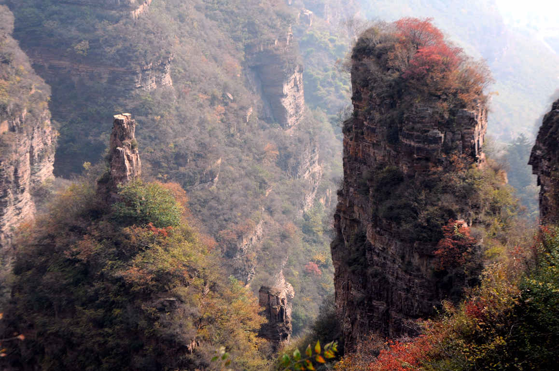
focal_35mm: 105
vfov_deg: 13.0
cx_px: 280
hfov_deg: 19.5
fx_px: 1628
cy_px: 186
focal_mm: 70
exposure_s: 1/250
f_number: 8
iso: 200
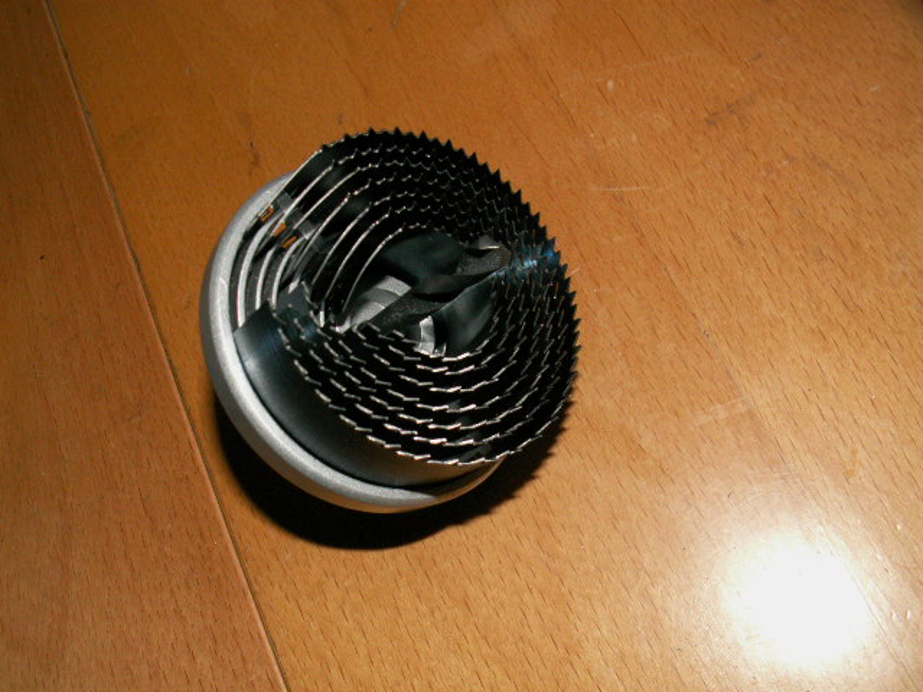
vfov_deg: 40.7
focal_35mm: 35
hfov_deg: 52.6
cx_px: 462
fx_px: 933
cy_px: 346
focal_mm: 5.86
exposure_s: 1/40
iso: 160
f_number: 4.5
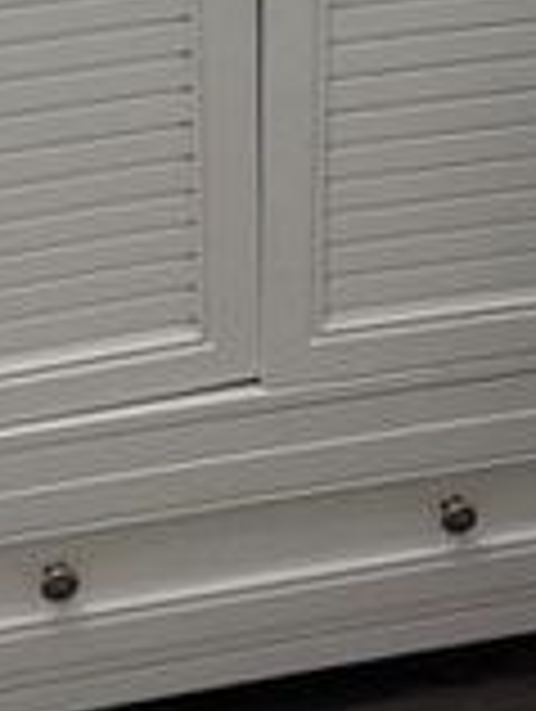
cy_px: -146
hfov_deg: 14.7
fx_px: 2080
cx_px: 176
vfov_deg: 18.4
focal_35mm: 101
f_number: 1.78
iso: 200
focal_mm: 6.76
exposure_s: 1/120
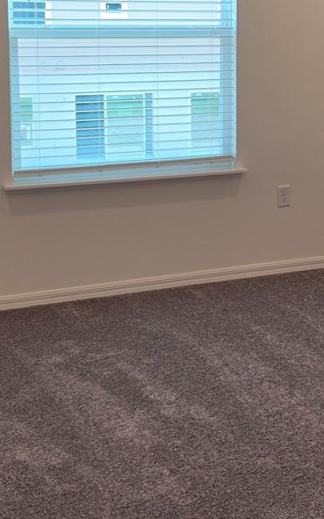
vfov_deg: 30.4
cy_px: 111
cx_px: 300
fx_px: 933
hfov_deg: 19.3
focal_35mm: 66
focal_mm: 6.5
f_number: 1.4
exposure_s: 1/120
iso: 20
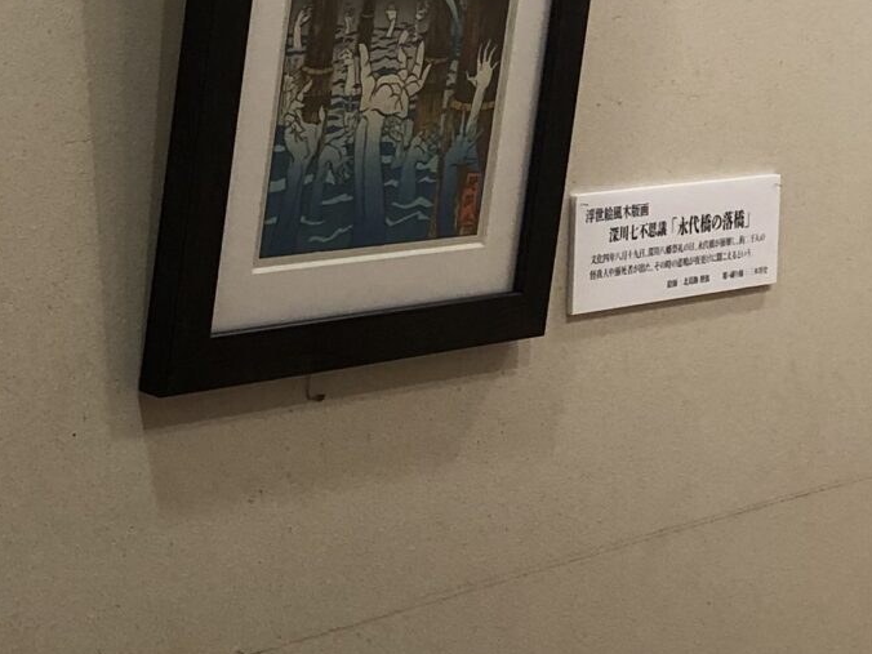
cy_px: 90
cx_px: 488
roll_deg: -1.8
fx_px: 2670
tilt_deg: -2.8
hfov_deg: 18.5
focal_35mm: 106
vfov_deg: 13.9
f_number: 1.8
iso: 40
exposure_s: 1/33
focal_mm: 3.99
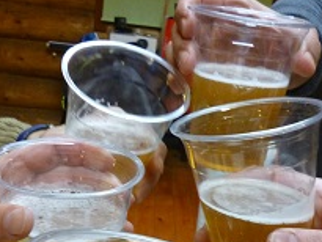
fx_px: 558
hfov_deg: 32.2
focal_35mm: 60
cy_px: 217
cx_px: 152
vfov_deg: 23.8
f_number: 3.1
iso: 400
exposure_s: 1/40
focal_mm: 5
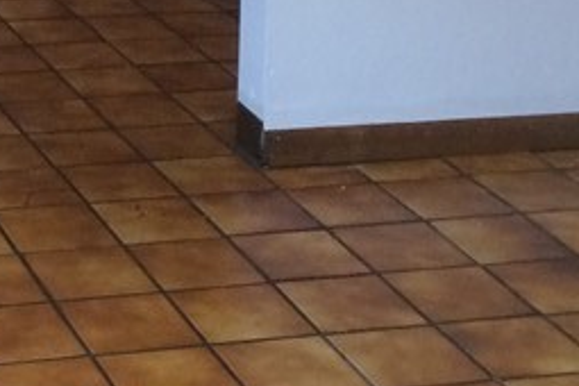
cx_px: -143
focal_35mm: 121
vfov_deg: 10.6
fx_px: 1946
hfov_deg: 16.2
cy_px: -304
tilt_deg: -7.3
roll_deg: +0.4
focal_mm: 4.15
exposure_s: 1/30
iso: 160
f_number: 2.2
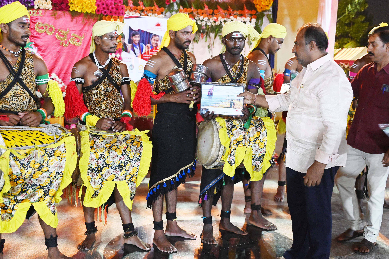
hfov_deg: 48.5
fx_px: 432
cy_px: 130
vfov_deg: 33.4
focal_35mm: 40
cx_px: 194
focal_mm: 40
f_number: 4
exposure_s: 1/60
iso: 4500
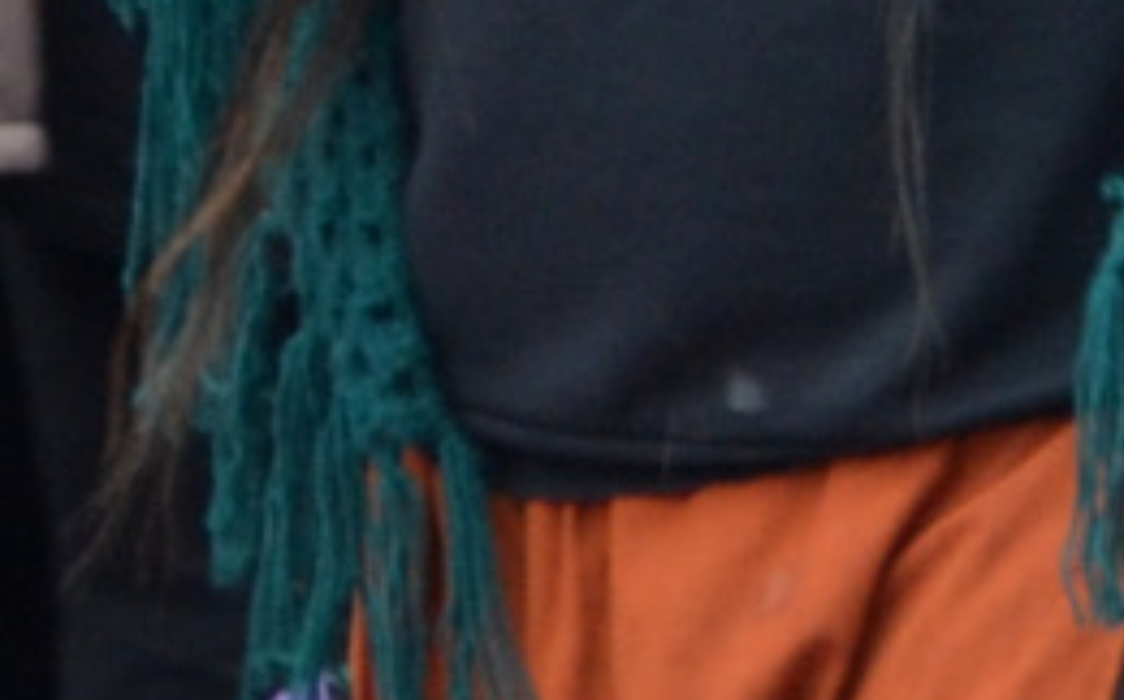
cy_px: -948
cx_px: 380
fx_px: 9947
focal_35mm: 325
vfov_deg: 4.0
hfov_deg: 6.5
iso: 450
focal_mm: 46
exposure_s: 1/60
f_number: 5.3
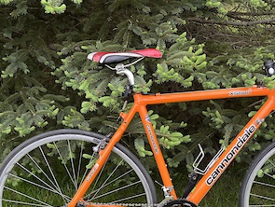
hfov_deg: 41.7
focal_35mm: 44
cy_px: 166
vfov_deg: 32.1
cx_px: 203
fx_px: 350
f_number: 1.6
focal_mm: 5.1
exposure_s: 1/121
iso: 64
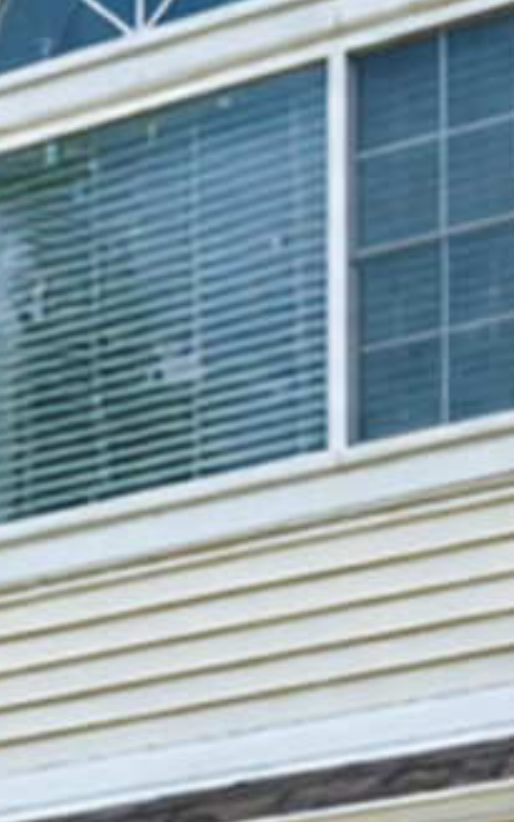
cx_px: -233
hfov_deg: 8.3
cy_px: 1555
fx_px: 3473
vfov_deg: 12.2
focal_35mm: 155
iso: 100
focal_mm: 19.5
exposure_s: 1/100
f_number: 6.3
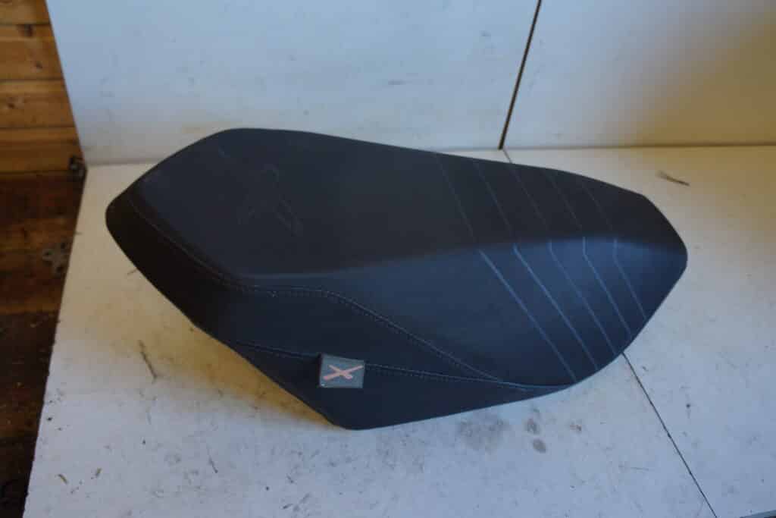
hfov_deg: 67.4
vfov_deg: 47.9
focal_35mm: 27
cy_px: 259
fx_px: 582
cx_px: 388
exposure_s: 1/60
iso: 320
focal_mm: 18
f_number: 4
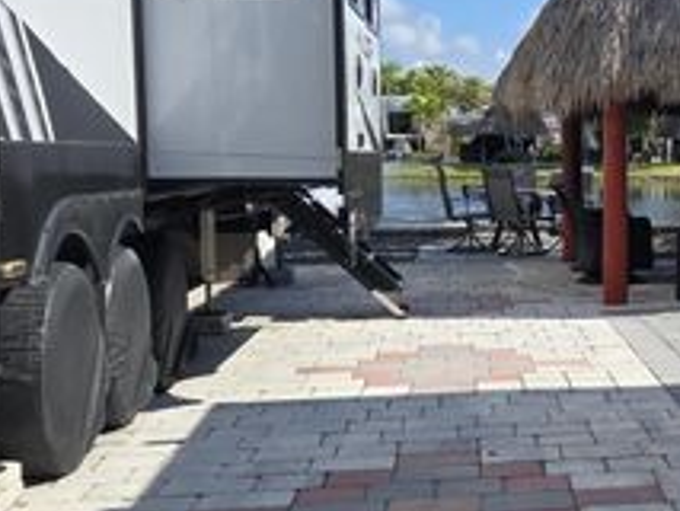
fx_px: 1356
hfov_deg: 25.5
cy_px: 259
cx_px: 798
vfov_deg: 21.3
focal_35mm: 69
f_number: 1.8
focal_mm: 5.4
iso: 25
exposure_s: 1/1567
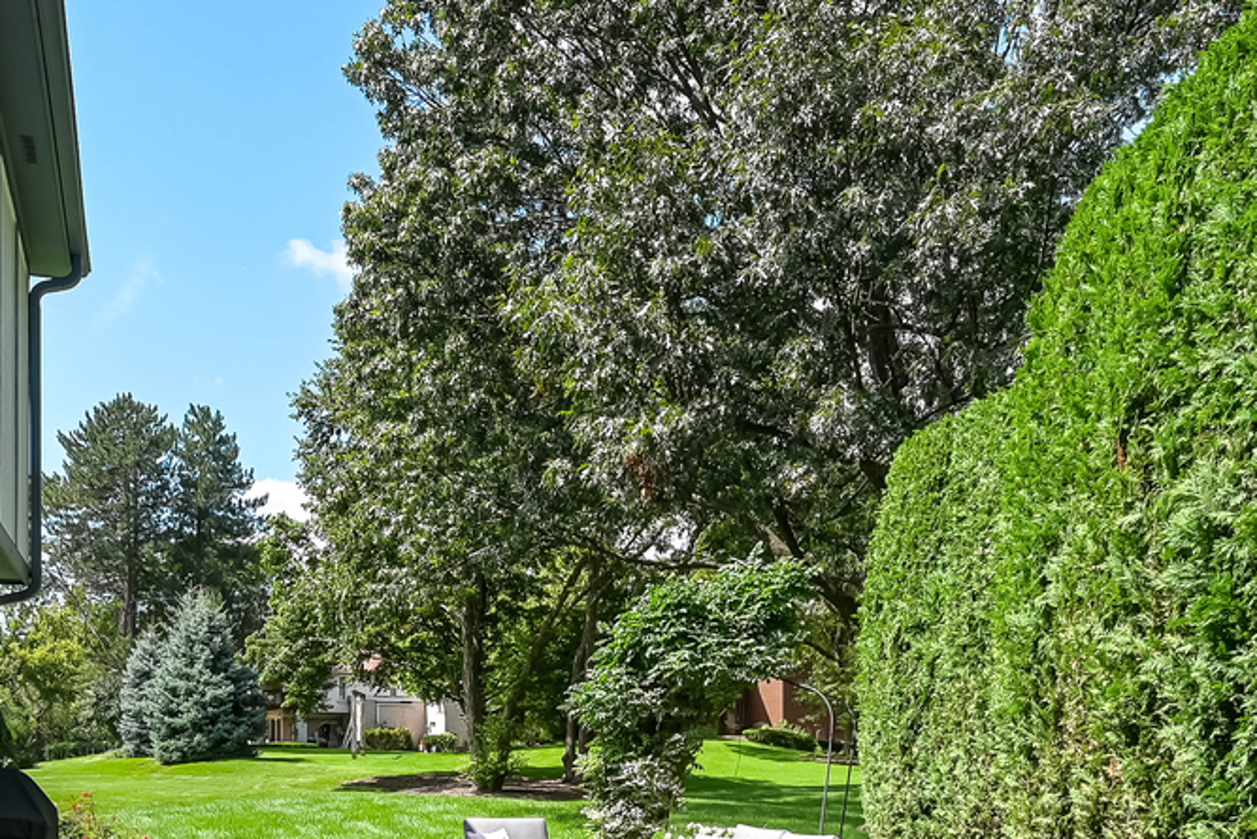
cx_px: 572
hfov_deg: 54.1
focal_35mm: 35
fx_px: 1230
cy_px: 750
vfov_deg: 35.5
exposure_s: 1/125
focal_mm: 14.5
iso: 400
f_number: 8
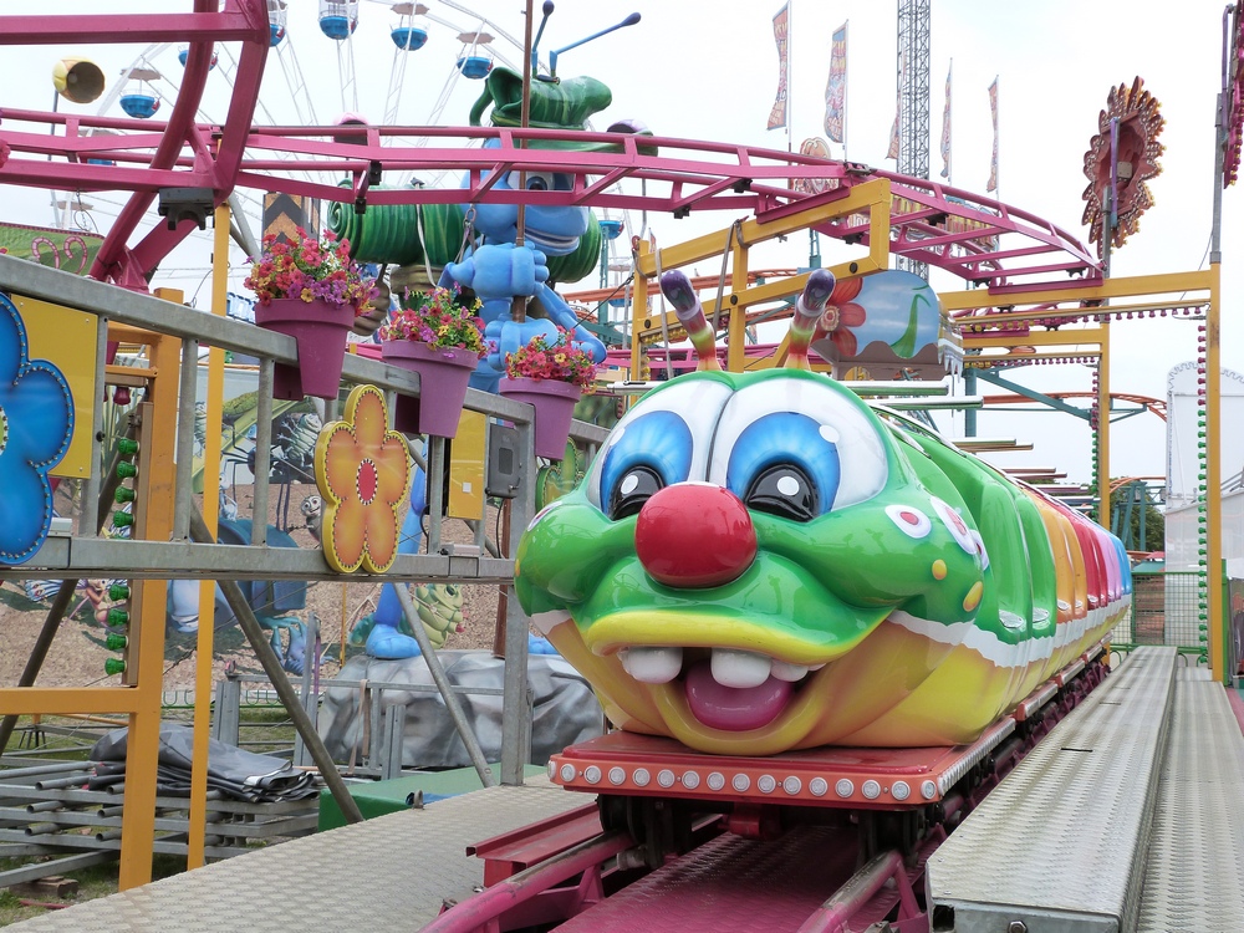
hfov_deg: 41.2
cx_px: 622
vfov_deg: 31.5
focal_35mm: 46
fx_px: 1653
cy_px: 466
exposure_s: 1/250
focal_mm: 8.3
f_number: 4.5
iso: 160
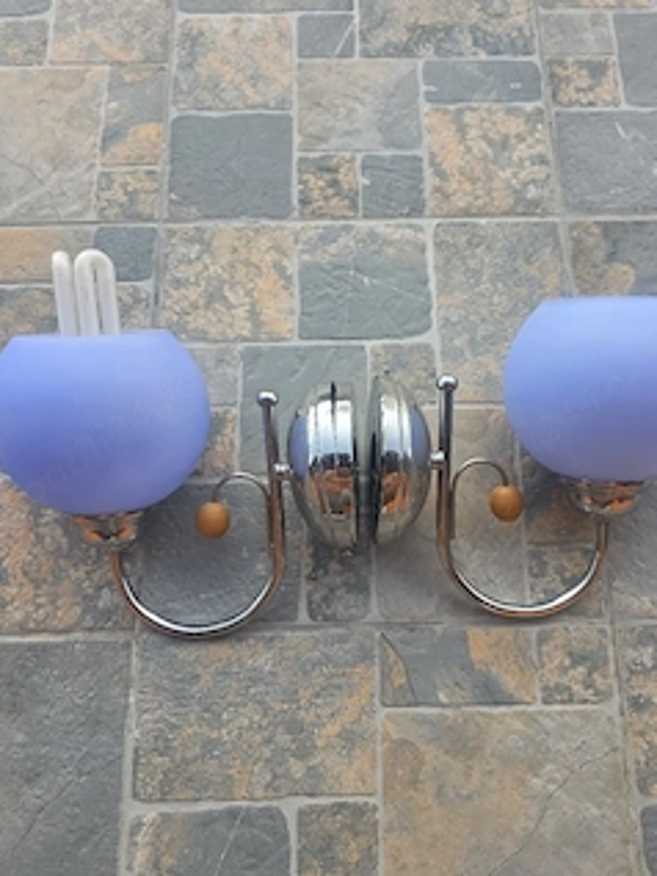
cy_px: 473
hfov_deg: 48.1
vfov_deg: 61.6
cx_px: 378
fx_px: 733
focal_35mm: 29
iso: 40
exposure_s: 1/370
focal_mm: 6.3
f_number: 1.7
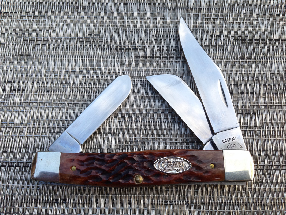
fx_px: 273
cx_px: 143
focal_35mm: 33
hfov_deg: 55.4
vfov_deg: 42.9
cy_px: 108
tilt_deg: -71.9
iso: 80
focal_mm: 4.12
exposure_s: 1/120
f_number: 2.4
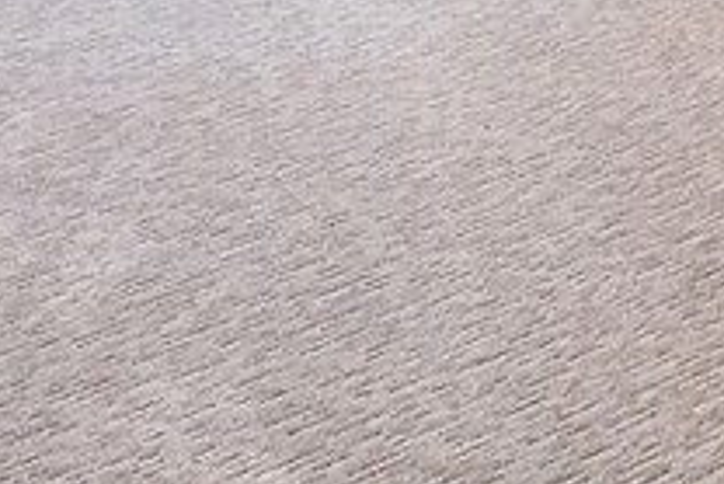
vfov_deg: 13.7
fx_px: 1448
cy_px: -674
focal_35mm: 72
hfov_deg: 27.1
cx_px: 647
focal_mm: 14.6
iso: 1000
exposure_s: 1/160
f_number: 4
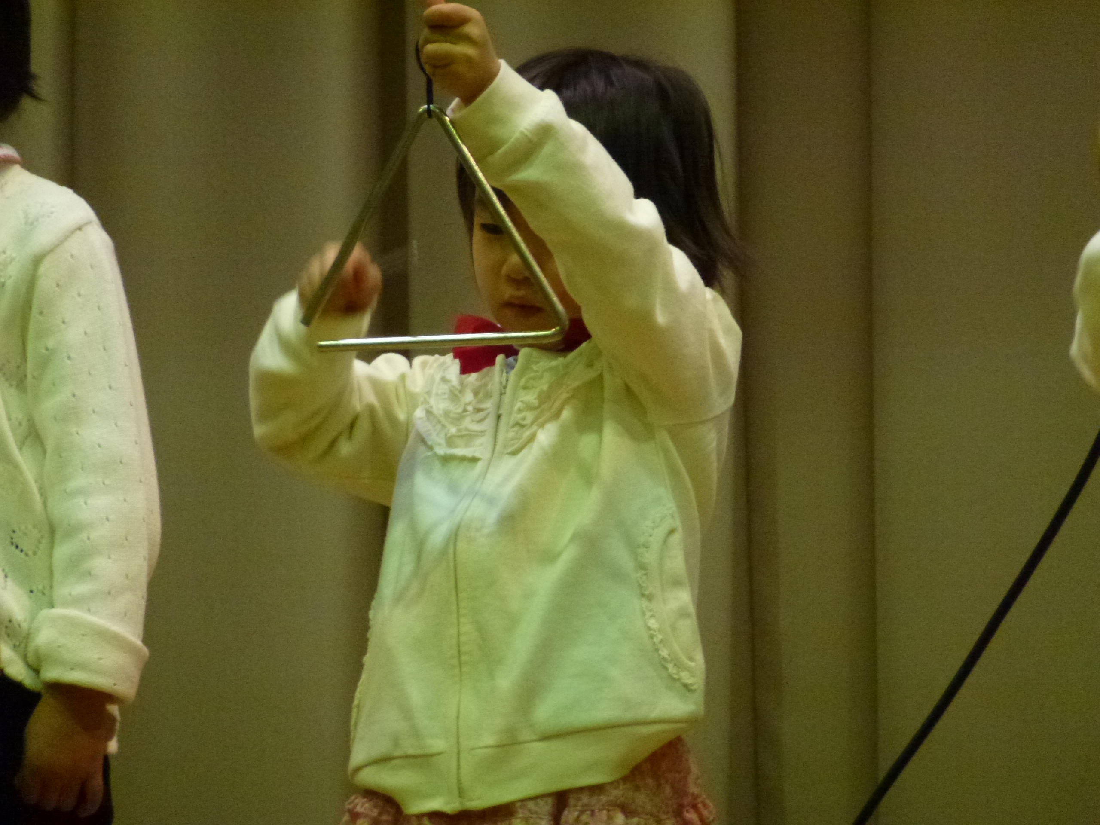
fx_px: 12202
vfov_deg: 3.9
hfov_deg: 5.2
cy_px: 412
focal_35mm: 384
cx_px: 550
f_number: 5.9
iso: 800
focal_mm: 68.8
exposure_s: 1/25
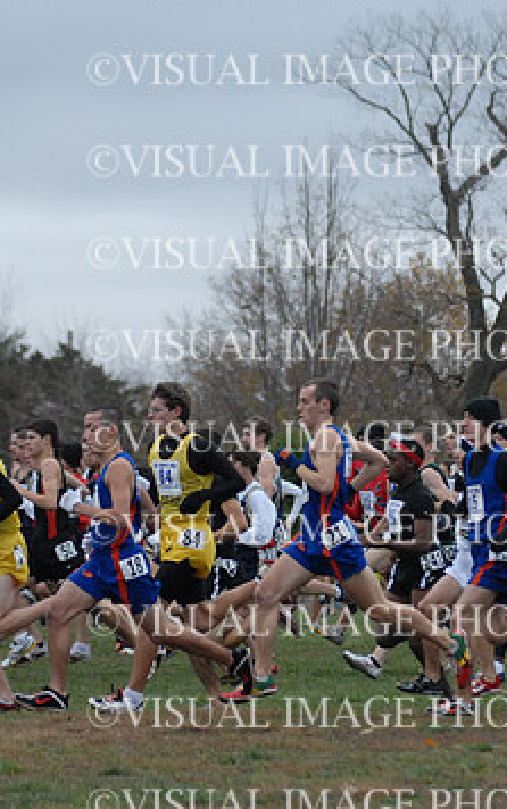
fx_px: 6048
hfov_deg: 4.8
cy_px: 391
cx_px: 418
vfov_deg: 7.7
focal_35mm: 274
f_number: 4
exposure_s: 1/1600
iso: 800
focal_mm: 110
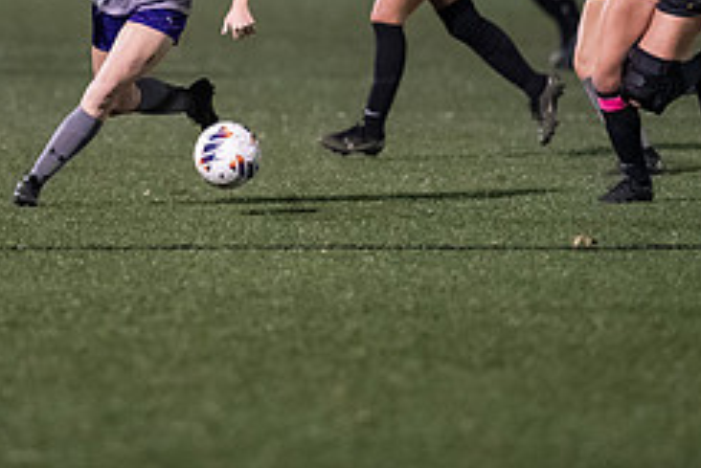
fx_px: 13891
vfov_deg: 1.9
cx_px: 175
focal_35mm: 713
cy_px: -7
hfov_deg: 2.9
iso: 8000
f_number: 2.8
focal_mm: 300
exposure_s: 1/1000
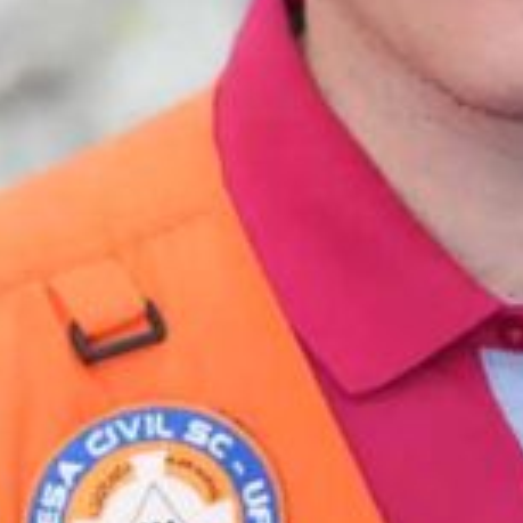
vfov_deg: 10.5
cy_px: 24
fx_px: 2838
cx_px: 431
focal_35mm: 166
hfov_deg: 10.5
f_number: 4
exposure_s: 1/1000
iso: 20000
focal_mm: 39
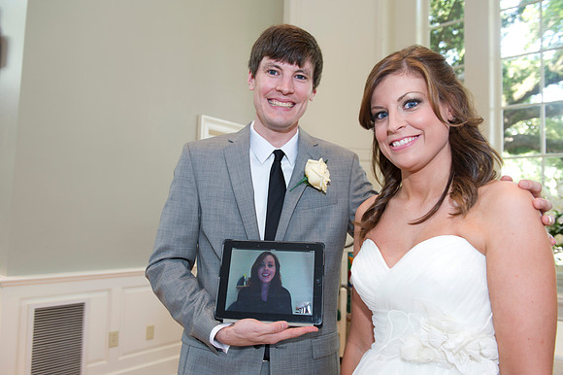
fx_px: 438
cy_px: 188
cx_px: 282
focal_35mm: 28
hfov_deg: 65.5
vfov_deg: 46.4
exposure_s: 1/80
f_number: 5
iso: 800
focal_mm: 28
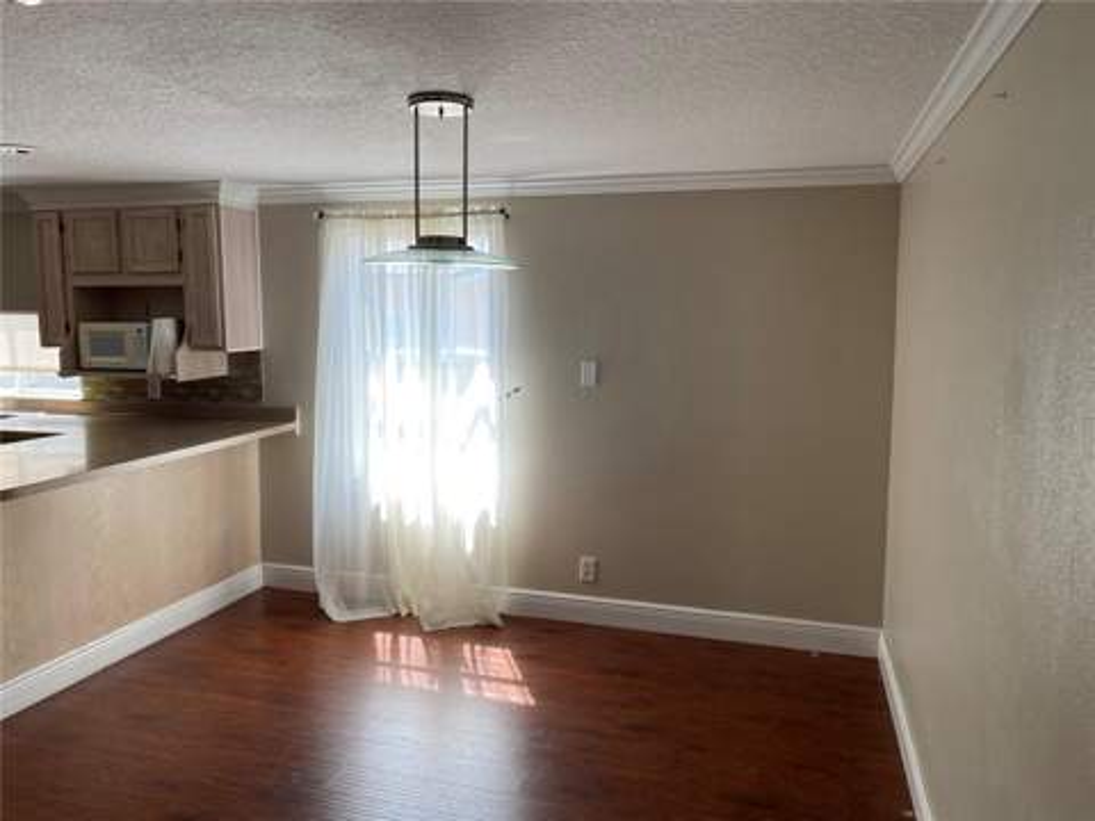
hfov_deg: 67.3
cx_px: 548
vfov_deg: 53.1
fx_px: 822
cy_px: 410
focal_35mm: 26
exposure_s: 1/122
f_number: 1.8
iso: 32
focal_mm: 4.25
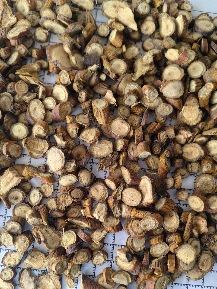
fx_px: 226
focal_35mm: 27
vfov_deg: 65.3
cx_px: 108
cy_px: 144
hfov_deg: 51.3
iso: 400
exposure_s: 1/201
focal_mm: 5.75
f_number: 2
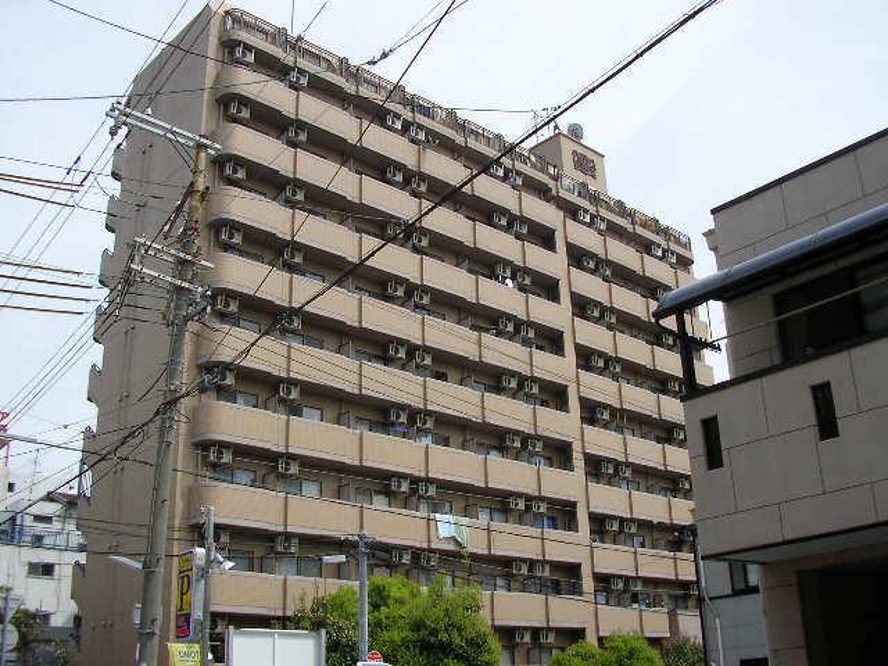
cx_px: 444
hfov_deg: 49.0
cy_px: 333
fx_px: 975
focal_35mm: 38
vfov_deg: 37.7
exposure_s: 1/695
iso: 71
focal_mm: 5.8
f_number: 4.1
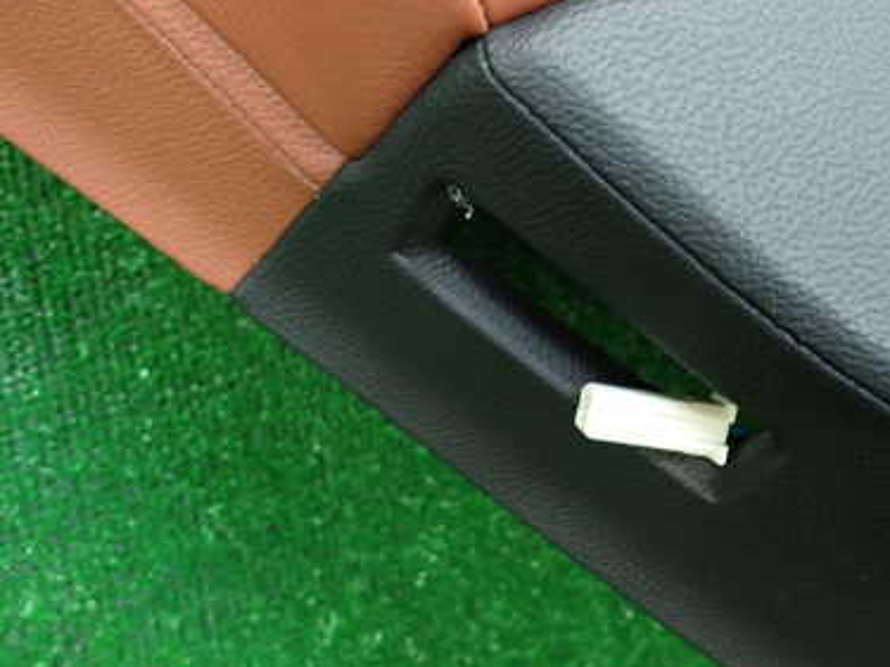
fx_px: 1028
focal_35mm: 40
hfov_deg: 46.0
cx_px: 598
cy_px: 299
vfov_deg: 35.9
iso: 250
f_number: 2
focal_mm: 4.5
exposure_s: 1/30
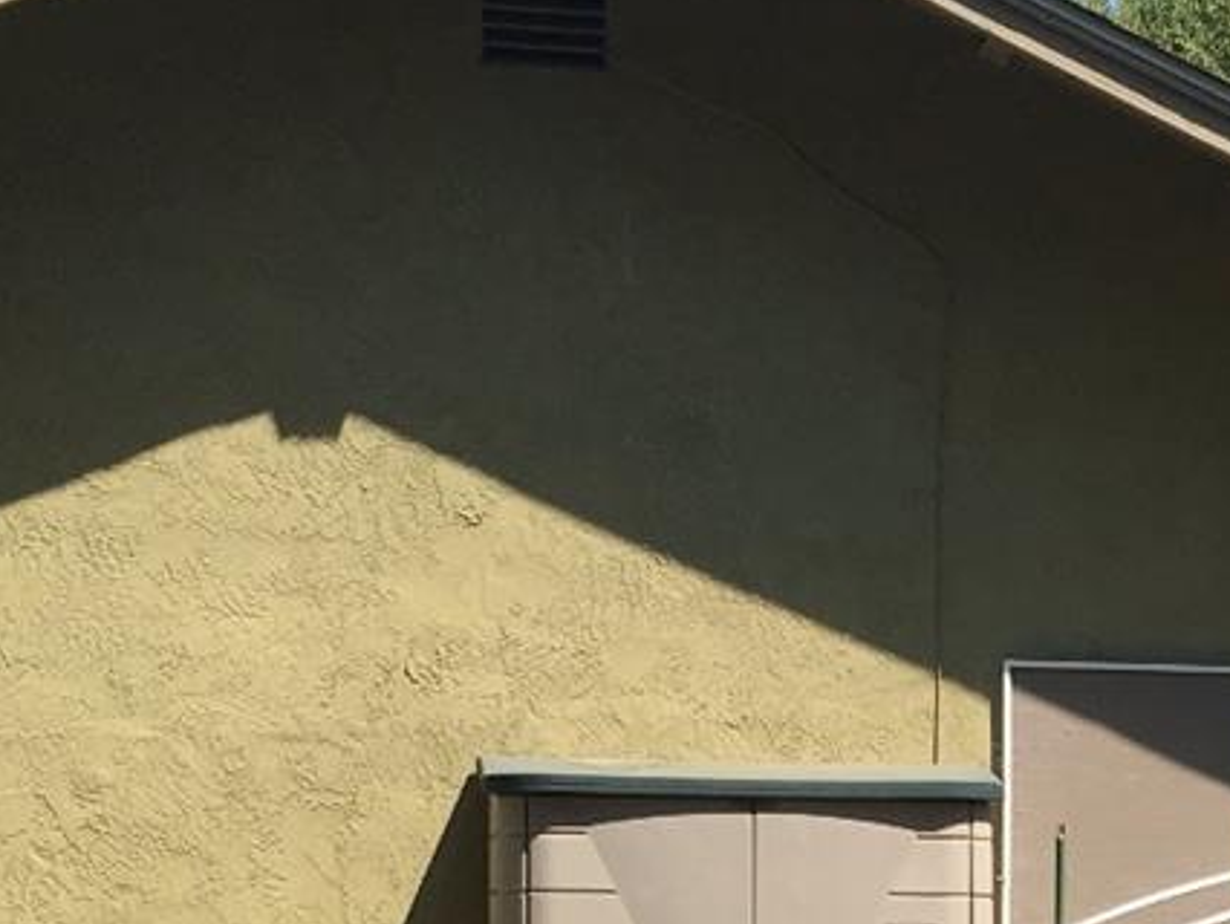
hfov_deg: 18.8
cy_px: 1141
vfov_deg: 14.0
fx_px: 3626
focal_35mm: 102
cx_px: 1169
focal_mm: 4.15
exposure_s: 1/962
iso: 25
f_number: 2.2
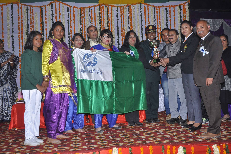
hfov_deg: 49.6
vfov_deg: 34.1
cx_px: 116
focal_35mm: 39
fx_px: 250
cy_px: 77
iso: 250
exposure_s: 1/125
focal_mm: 26
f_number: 5.6
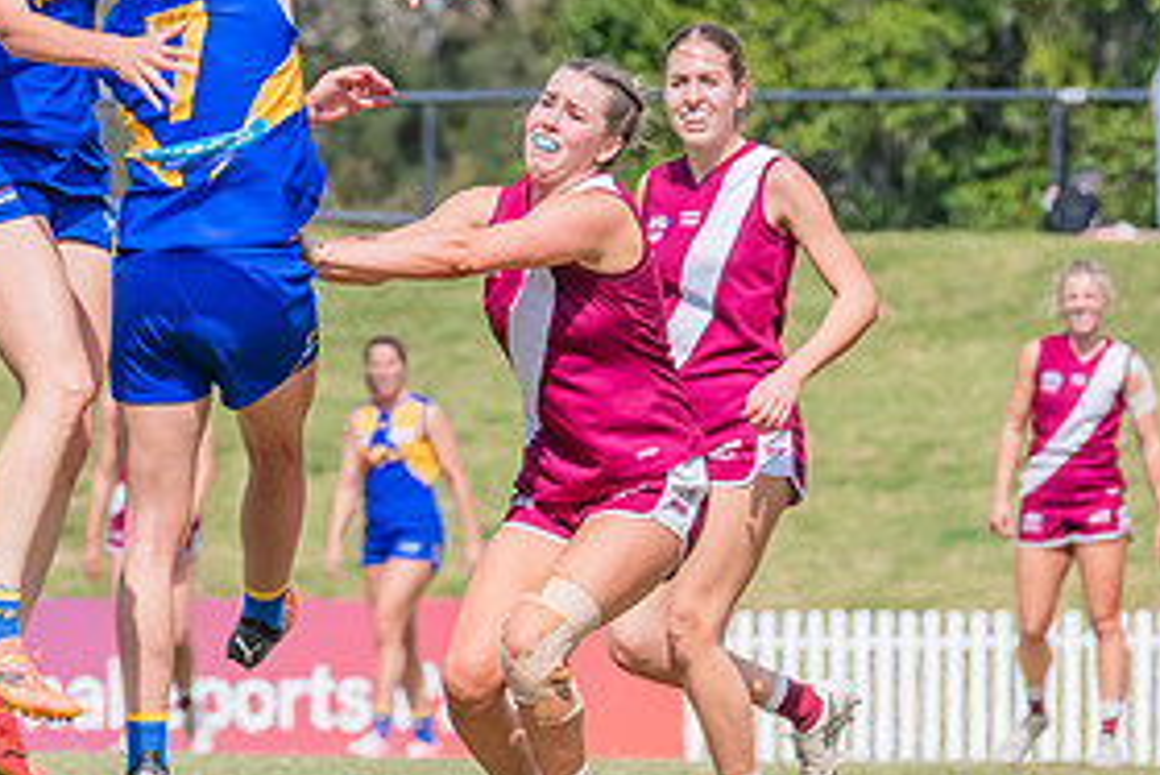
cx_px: 388
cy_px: 159
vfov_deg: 1.5
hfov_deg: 2.3
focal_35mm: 907
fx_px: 29239
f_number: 13
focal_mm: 360
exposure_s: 1/1250
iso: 800
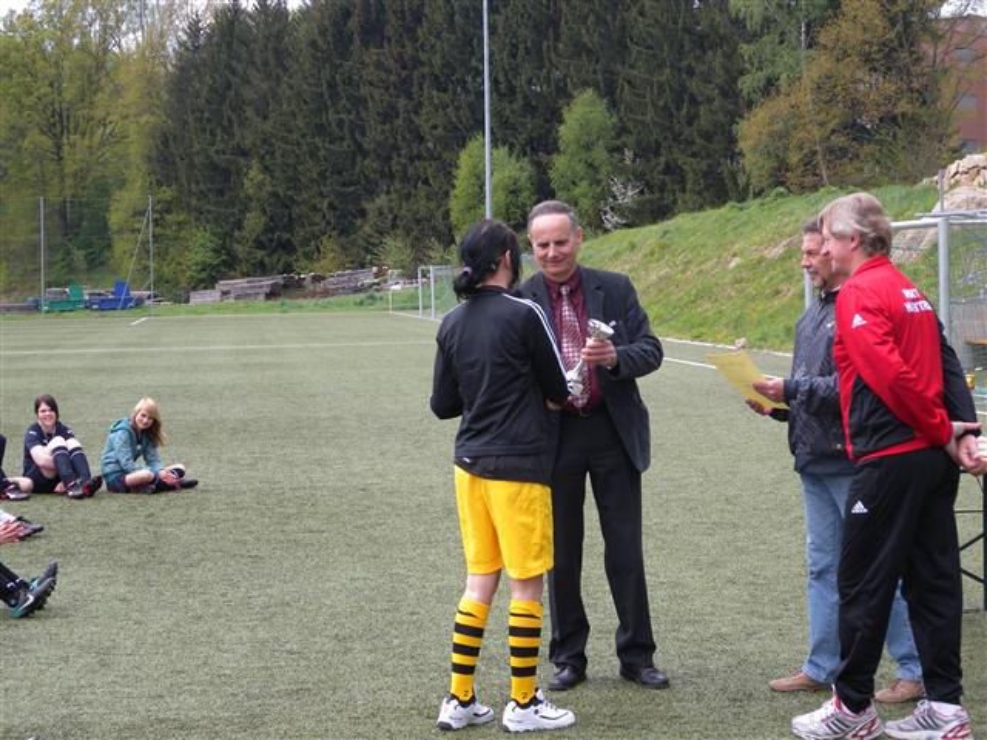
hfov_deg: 27.8
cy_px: 370
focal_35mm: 70
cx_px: 494
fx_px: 1996
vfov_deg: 21.0
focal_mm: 15
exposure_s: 1/151
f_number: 4.4
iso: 64
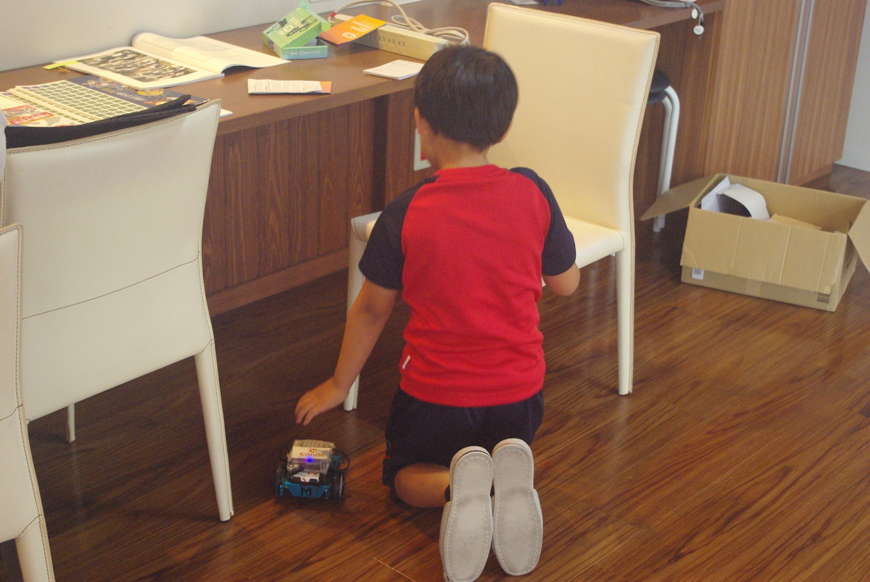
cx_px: 435
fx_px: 1379
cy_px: 291
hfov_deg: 35.0
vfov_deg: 23.8
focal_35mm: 57
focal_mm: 37.5
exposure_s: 1/80
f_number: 5
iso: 1600
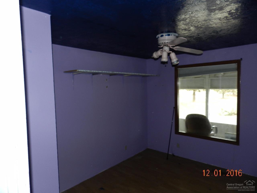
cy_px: 96
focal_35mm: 23
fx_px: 171
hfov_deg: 73.9
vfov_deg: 58.9
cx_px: 128
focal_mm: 4
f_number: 3.4
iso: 200
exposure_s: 1/30
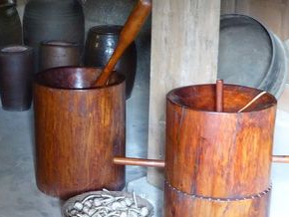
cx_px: 93
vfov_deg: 18.5
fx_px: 668
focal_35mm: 80
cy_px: 123
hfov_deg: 24.3
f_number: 3.5
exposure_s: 1/8
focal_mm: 5
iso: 500
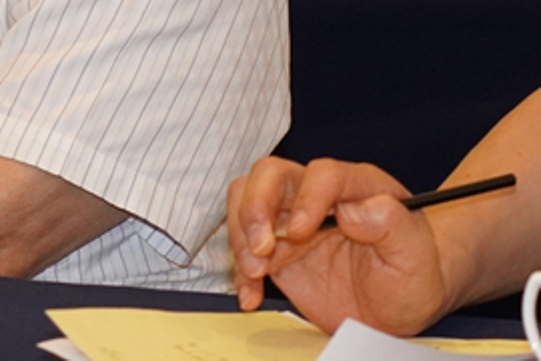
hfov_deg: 3.8
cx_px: -232
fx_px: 8114
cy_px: -461
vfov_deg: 2.5
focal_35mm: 540
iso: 1250
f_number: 4
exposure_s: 1/80
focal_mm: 76
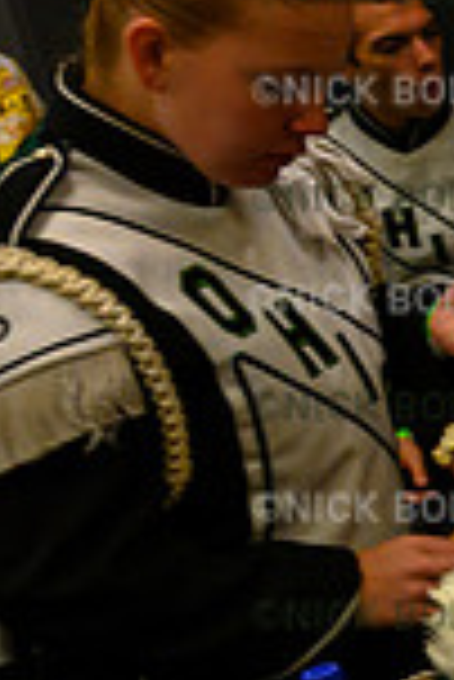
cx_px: 1299
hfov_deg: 10.9
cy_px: 511
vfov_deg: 21.9
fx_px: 1736
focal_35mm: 92
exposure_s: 1/125
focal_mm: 24
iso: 2500
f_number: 8
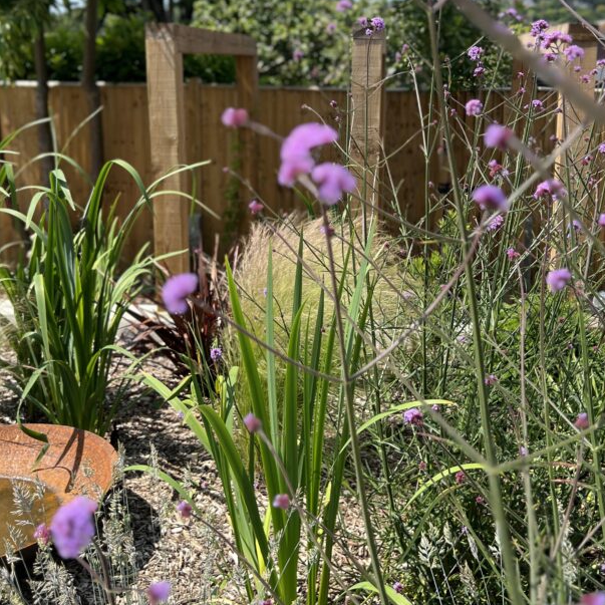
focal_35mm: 39
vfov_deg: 41.9
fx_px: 771
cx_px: 320
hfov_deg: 42.8
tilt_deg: -8.4
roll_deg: -0.9
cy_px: 173
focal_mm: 5.7
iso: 50
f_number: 1.5
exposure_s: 1/1972
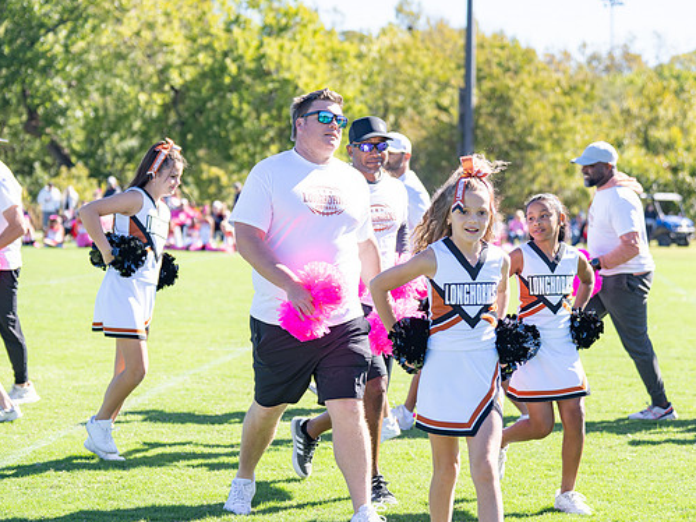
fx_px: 2030
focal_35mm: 101
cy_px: 231
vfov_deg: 14.6
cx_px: 329
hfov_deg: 19.5
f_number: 2.8
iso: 200
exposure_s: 1/1600
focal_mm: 70
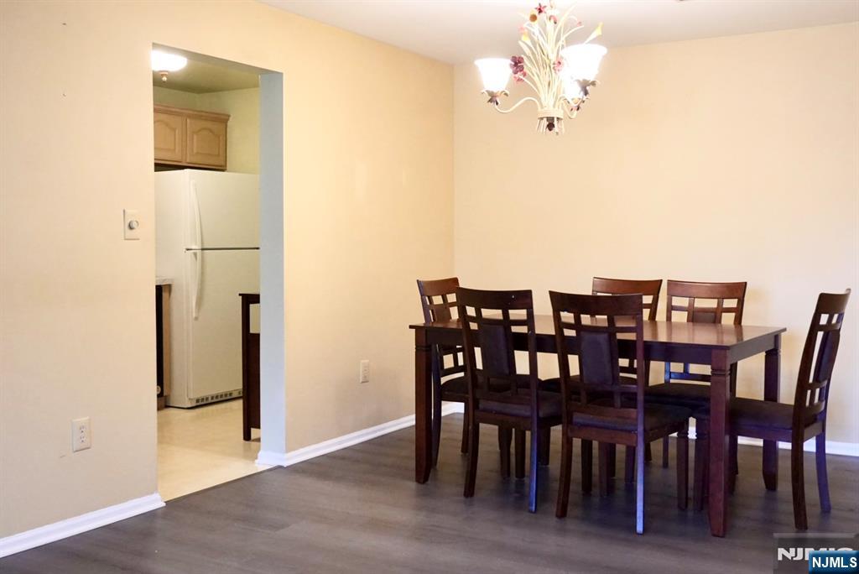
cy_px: 287
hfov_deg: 53.1
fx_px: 859
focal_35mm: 36
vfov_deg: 36.9
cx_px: 430
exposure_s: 1/160
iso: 4000
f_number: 4
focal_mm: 24
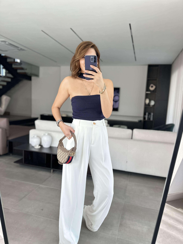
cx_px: 92
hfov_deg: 56.8
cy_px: 122
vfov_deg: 71.6
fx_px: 169
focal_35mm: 24
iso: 125
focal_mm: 6.86
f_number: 1.78
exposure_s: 1/121
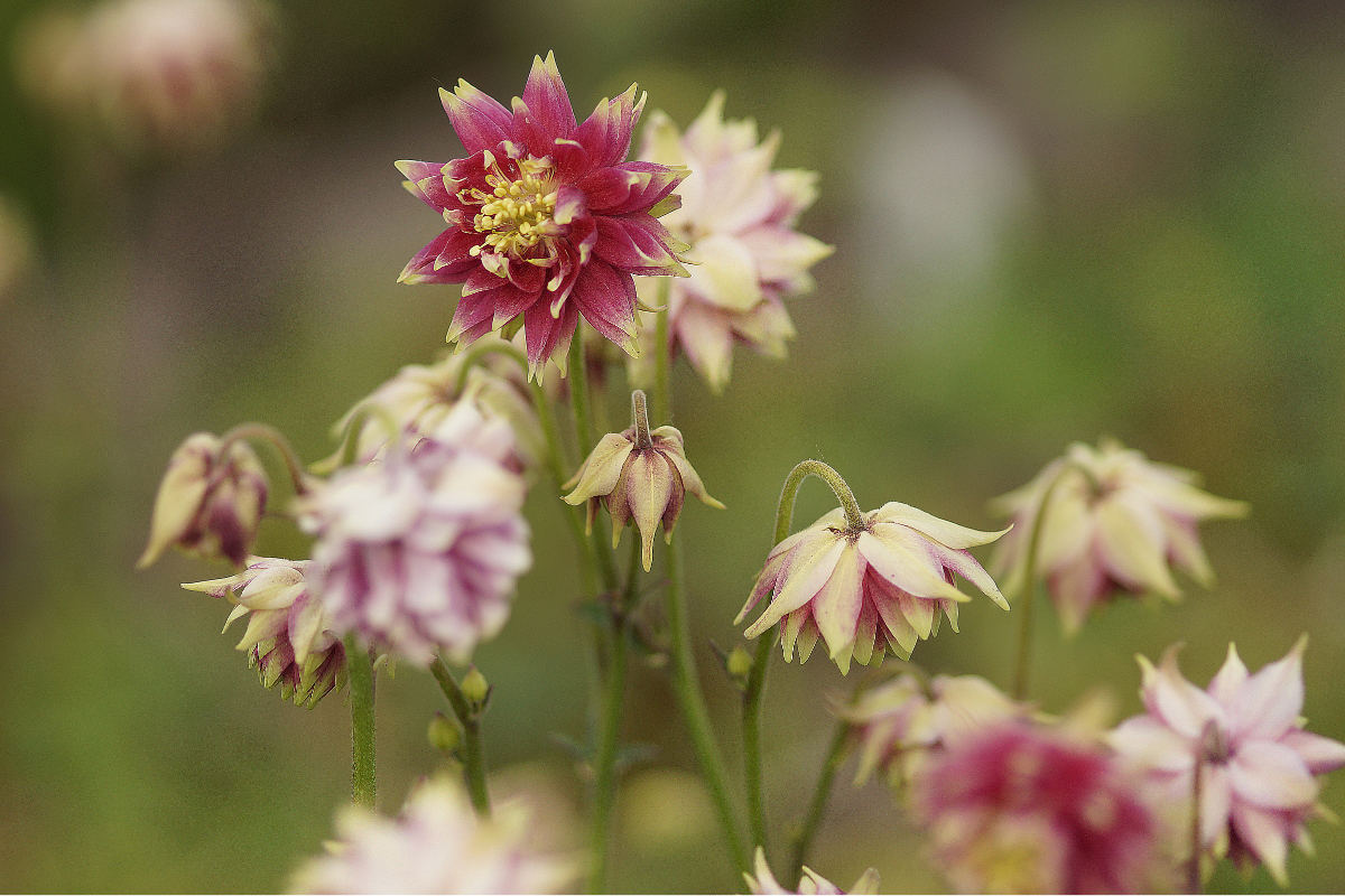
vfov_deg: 9.1
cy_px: 448
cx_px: 672
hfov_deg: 13.7
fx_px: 5604
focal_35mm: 150
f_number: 2.8
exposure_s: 1/1000
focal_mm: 100
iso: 100
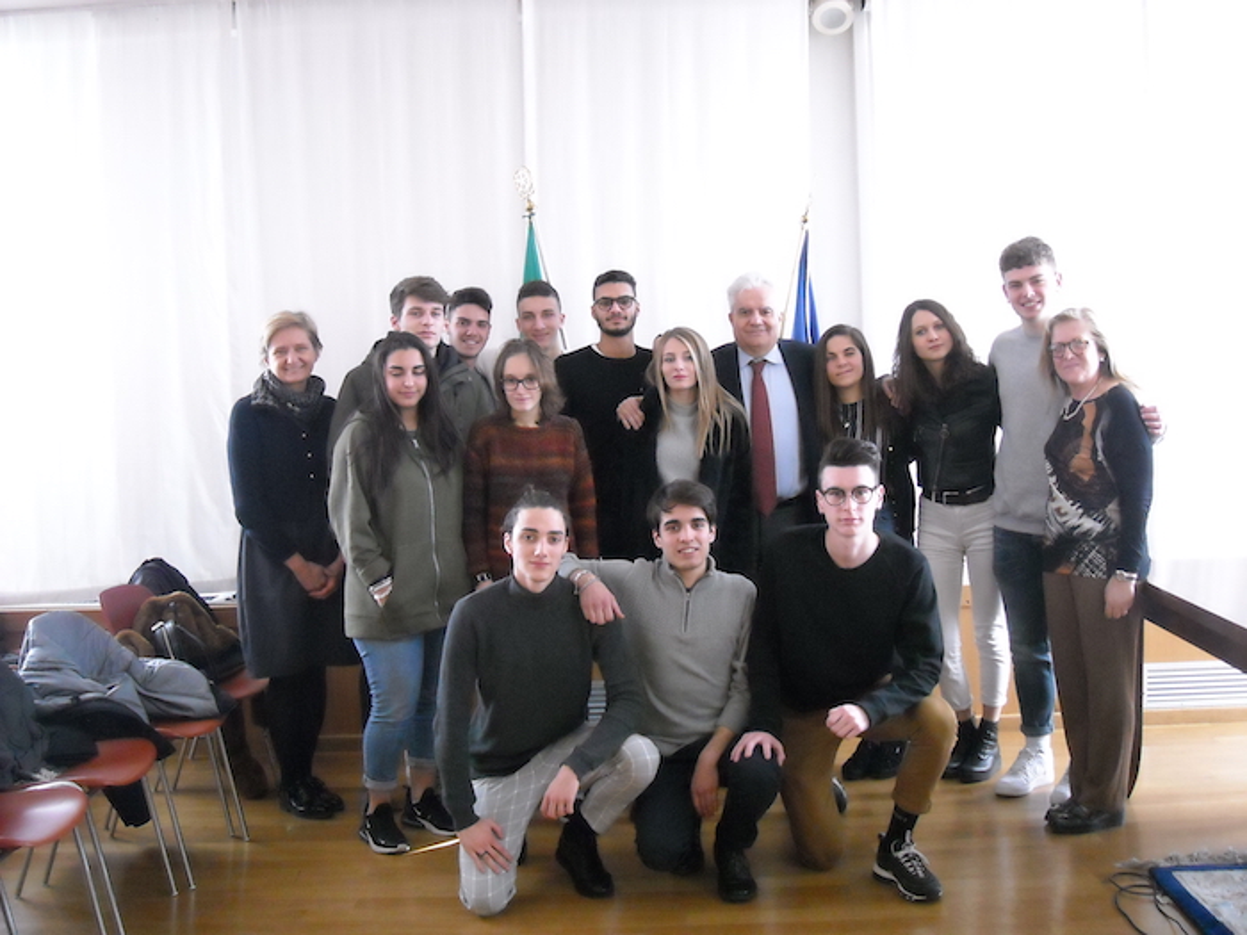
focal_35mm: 44
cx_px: 624
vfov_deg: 32.9
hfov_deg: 42.9
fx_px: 1585
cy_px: 468
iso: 672
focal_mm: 7.1
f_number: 3.1
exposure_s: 1/125
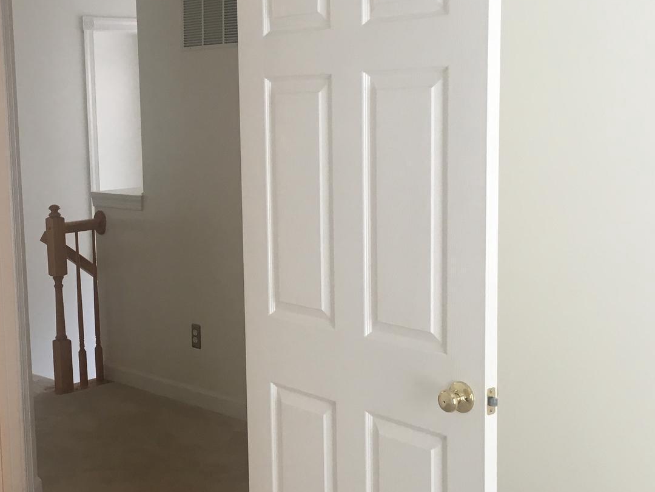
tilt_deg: -7.8
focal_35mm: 55
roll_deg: +2.3
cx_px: 180
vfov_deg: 26.5
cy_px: 273
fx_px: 1041
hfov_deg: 34.3
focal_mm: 4.15
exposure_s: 1/30
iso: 25
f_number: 2.2
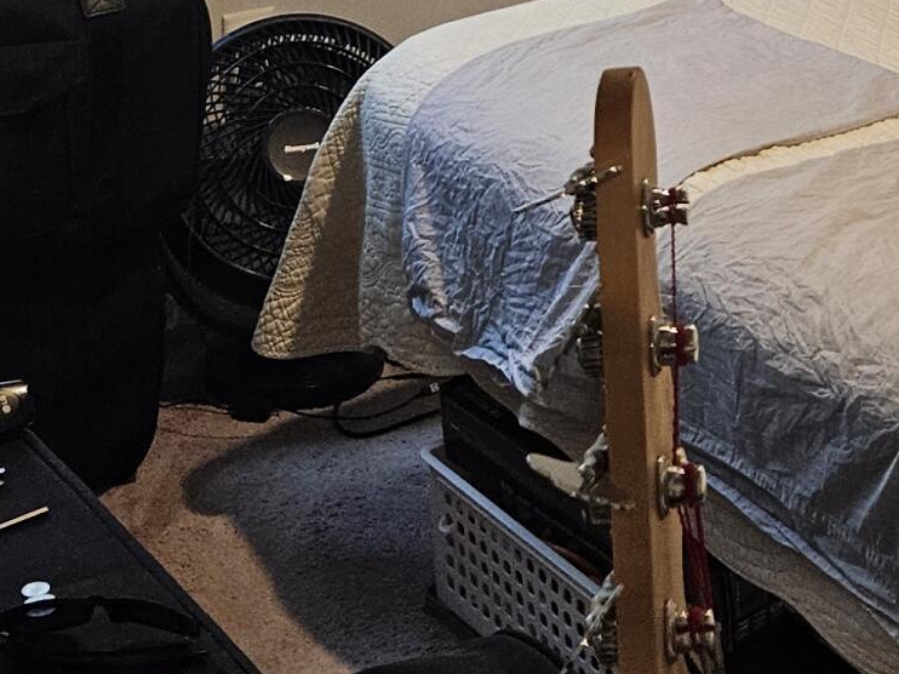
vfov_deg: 14.4
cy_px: -436
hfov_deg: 20.6
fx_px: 2414
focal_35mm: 93
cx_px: 824
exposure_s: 1/120
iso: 320
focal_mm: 5.4
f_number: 1.8
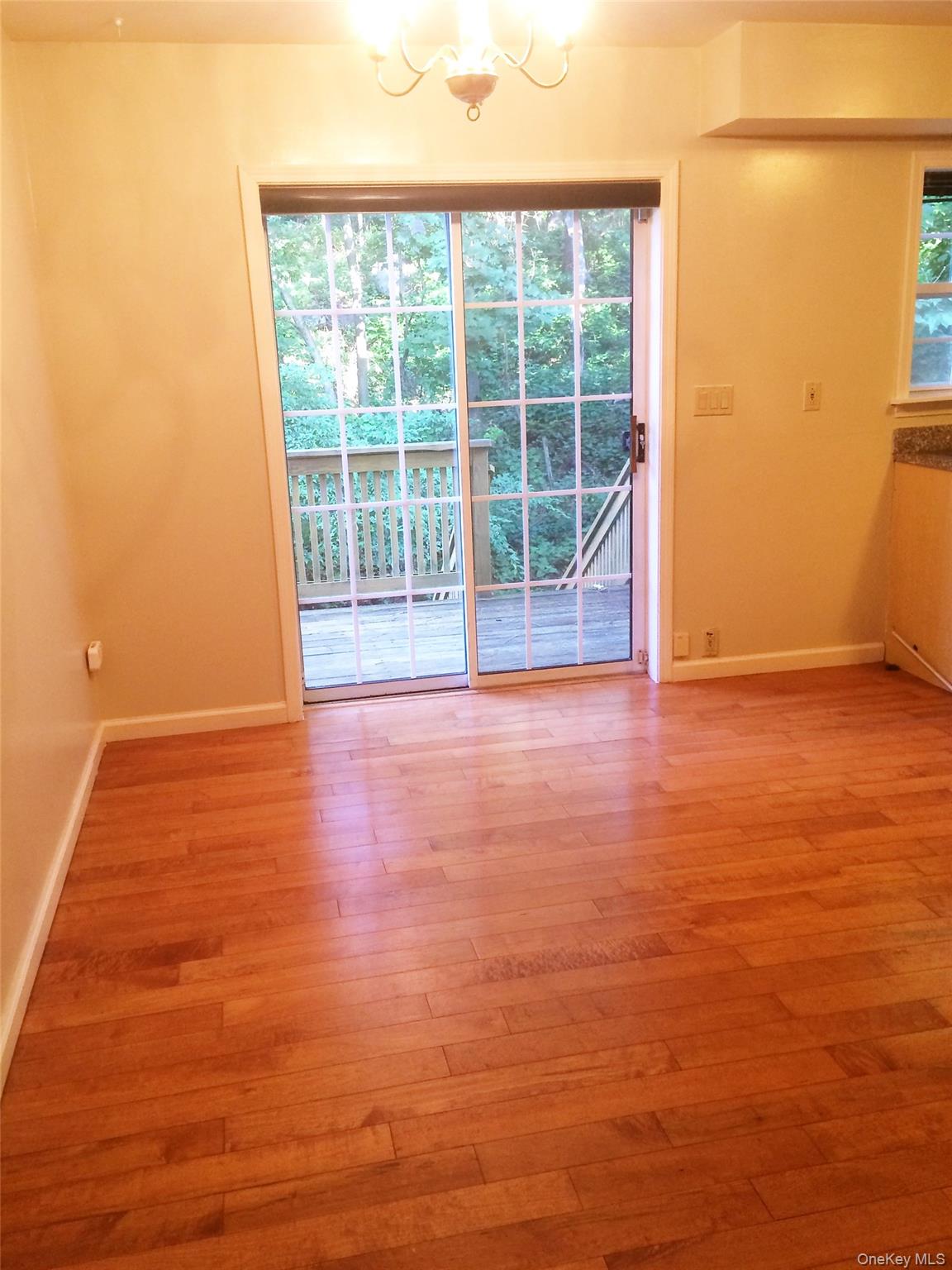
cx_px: 476
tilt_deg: -15.1
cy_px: 635
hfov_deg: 48.2
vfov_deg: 61.7
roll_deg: +2.7
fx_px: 1063
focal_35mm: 29
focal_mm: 4.15
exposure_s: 1/30
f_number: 2.2
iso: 100
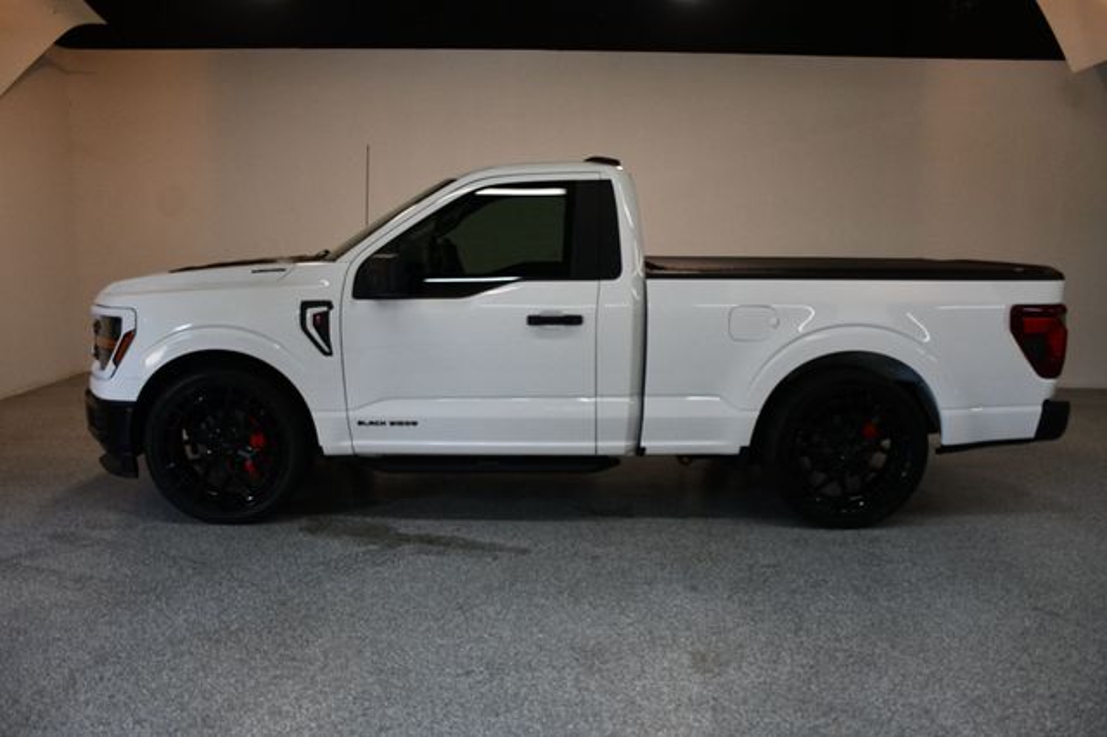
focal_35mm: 30
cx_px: 554
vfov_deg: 43.6
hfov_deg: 62.0
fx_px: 922
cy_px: 368
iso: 800
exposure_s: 1/250
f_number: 3.5
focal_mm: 20
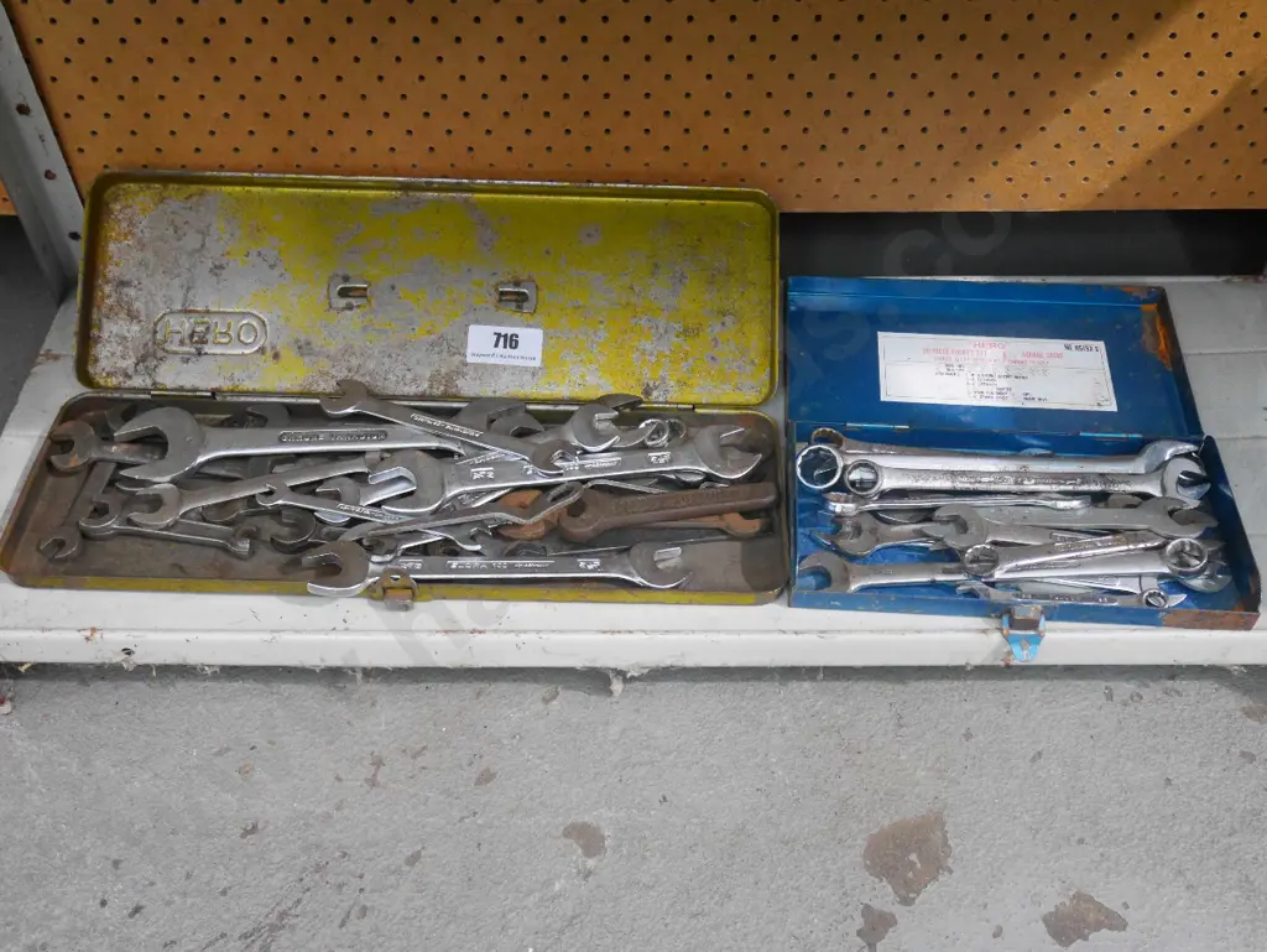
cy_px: 476
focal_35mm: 34
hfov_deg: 53.9
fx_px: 1245
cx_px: 634
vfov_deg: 41.8
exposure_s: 1/40
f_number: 4.1
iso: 3200
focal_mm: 17
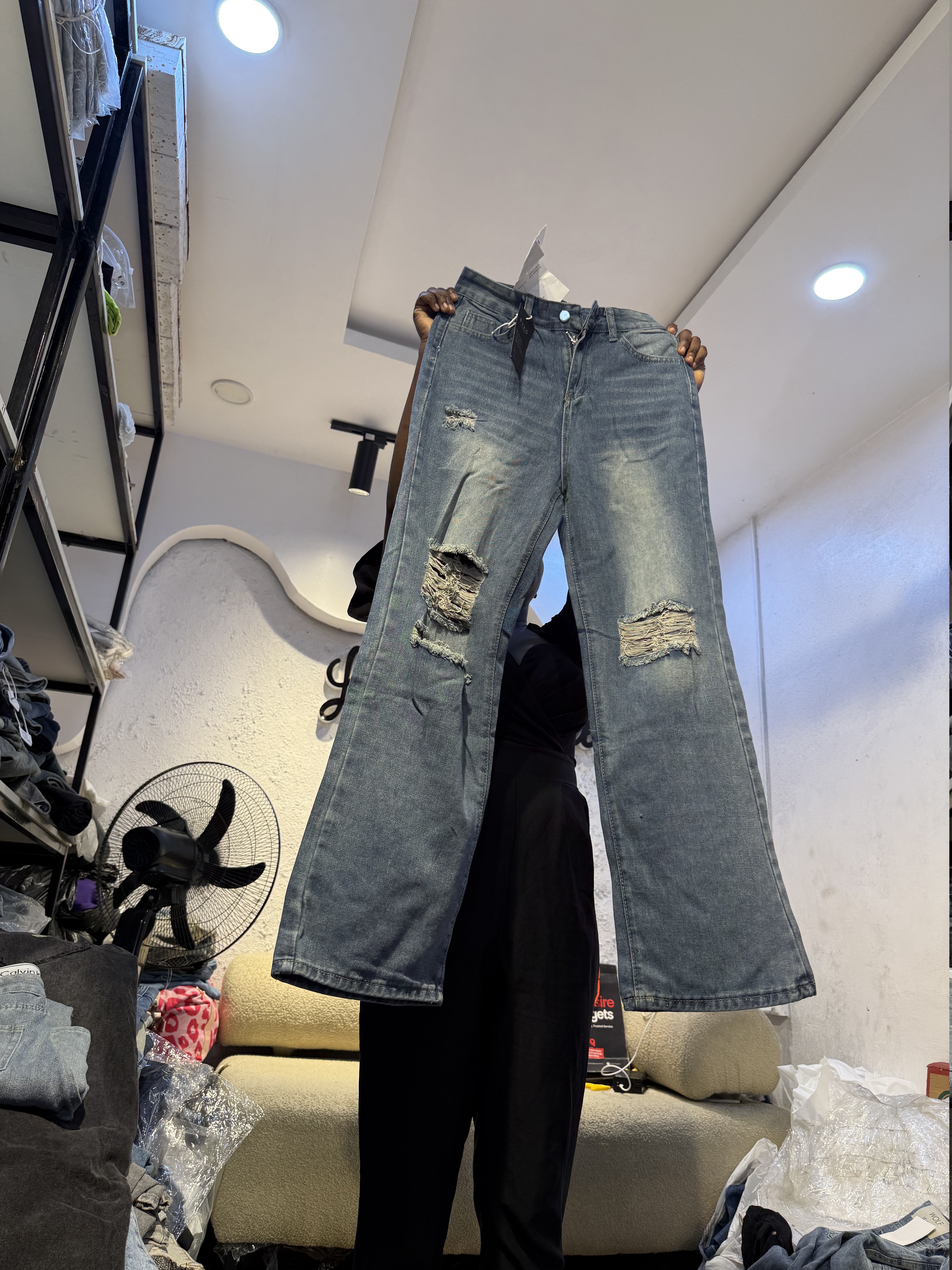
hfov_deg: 56.8
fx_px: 880
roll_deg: -4.5
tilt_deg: +20.1
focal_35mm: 24
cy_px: 635
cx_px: 476
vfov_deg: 71.6
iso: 80
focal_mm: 6.76
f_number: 1.78
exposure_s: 1/100
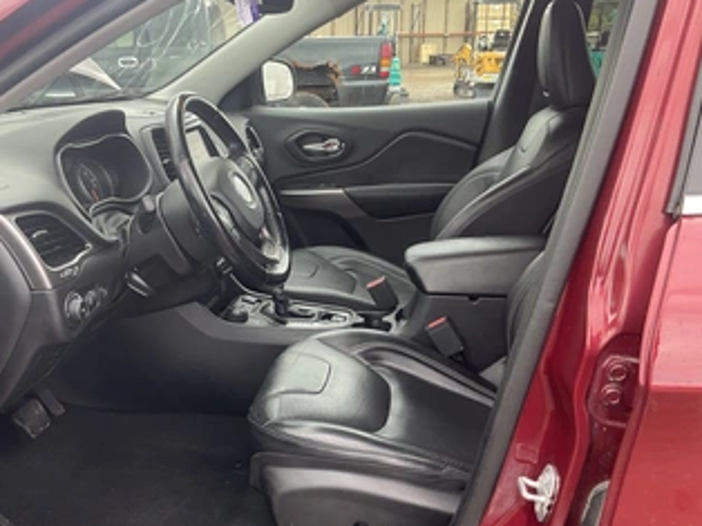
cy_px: 304
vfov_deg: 38.5
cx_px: 268
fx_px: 750
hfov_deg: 49.7
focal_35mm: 37
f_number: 1.8
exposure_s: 1/122
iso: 25
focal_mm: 3
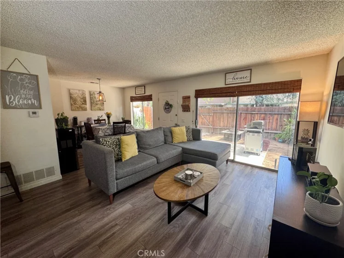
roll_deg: -0.1
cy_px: 129
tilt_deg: -8.5
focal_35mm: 14
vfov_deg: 85.7
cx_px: 172
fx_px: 139
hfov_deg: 102.1
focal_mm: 2.22
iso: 160
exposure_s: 1/99
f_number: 2.2
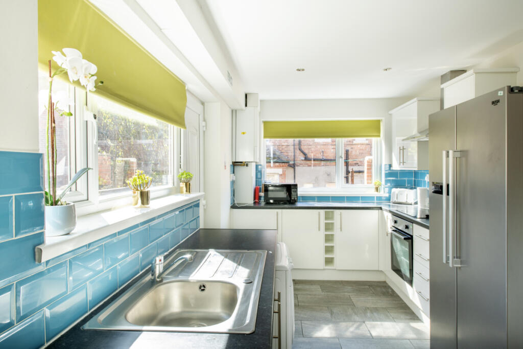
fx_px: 349
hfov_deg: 73.7
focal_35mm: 24
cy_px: 174
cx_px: 262
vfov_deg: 53.1
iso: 160
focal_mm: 24
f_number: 11
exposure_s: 1/15
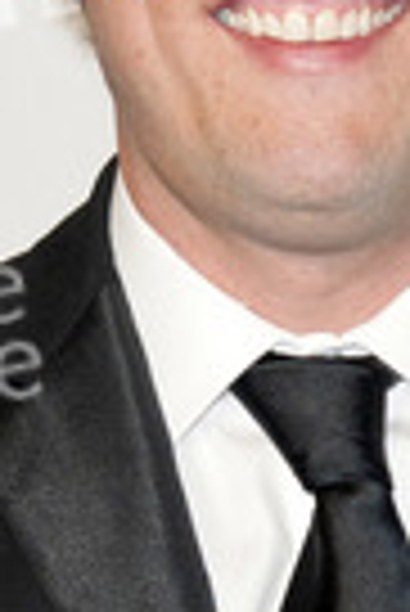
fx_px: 2198
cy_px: 148
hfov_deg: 10.6
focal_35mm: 129
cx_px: 304
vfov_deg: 15.8
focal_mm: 44
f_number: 4
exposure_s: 1/400
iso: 500
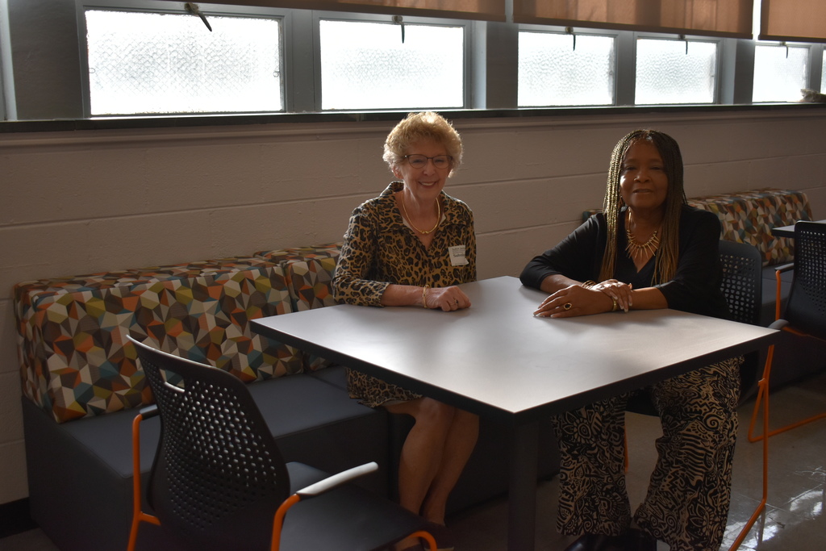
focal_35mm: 39
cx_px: 413
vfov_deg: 34.2
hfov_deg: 49.5
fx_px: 895
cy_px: 276
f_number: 4
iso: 500
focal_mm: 26
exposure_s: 1/250
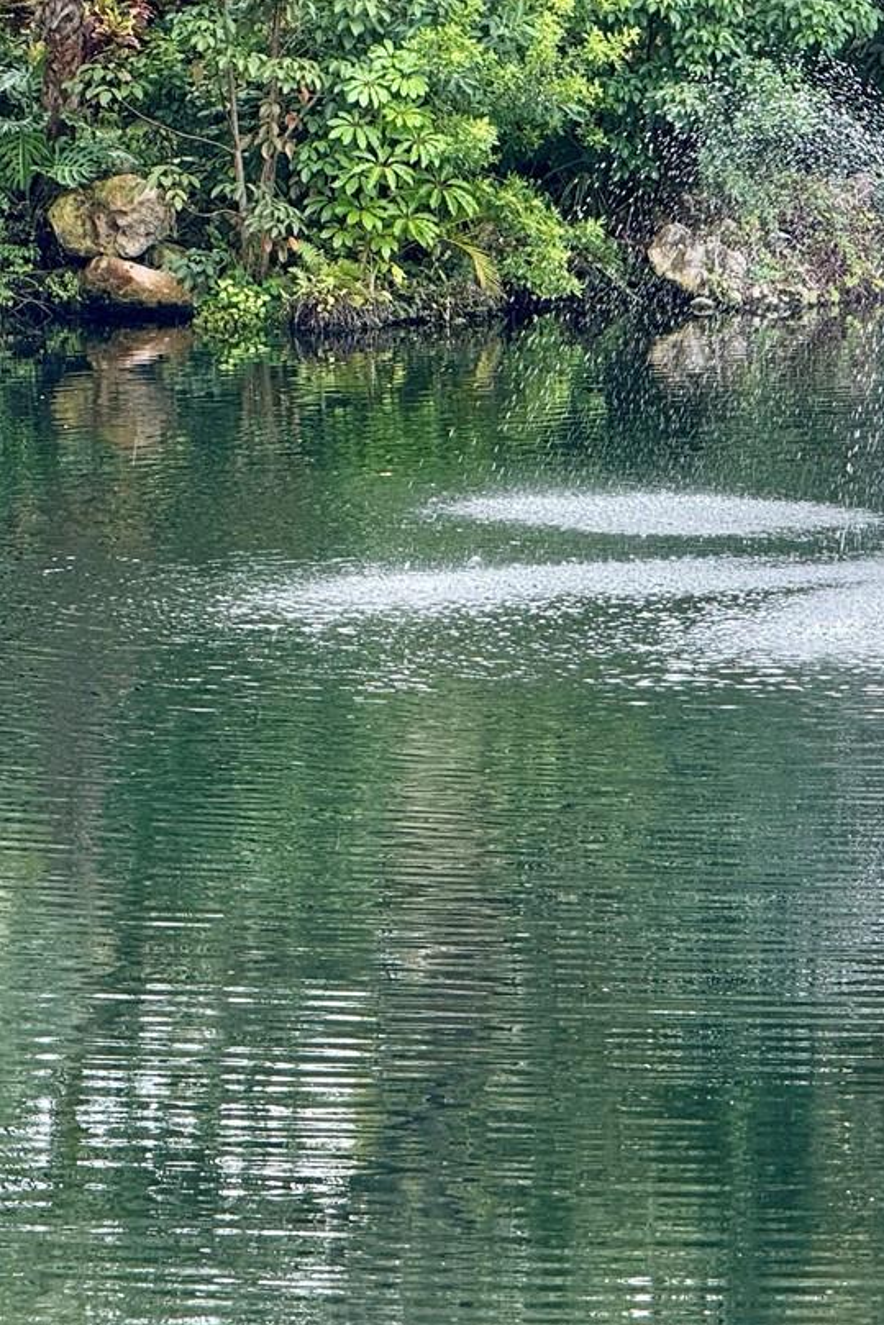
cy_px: 403
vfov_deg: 8.3
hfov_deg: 5.6
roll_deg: -0.3
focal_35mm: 247
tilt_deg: -5.9
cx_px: 864
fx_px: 9093
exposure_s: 1/171
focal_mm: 15.66
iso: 50
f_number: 2.8
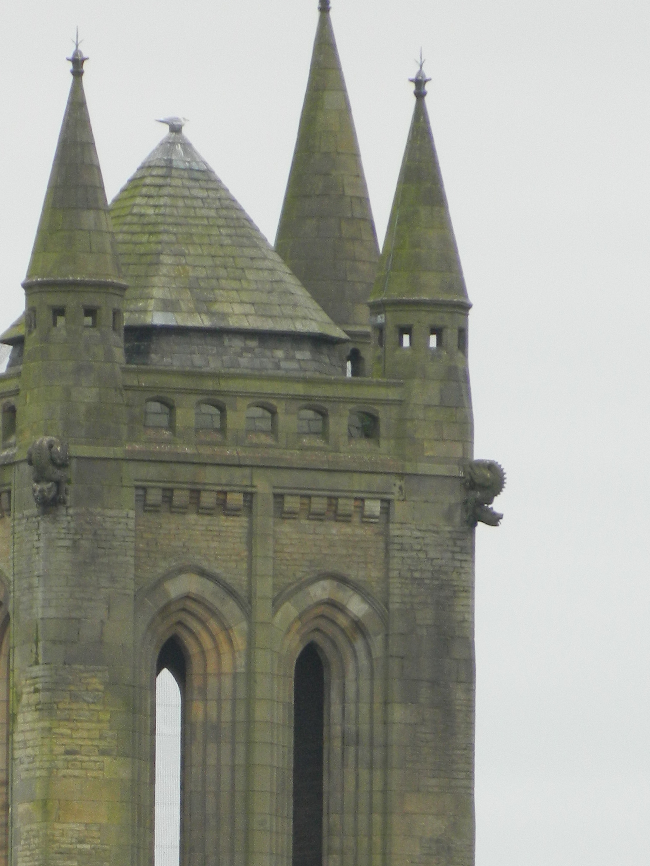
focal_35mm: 763
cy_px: 766
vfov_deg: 2.6
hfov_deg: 1.9
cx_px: 212
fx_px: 19103
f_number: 5.7
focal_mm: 71.2
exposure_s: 1/100
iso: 140
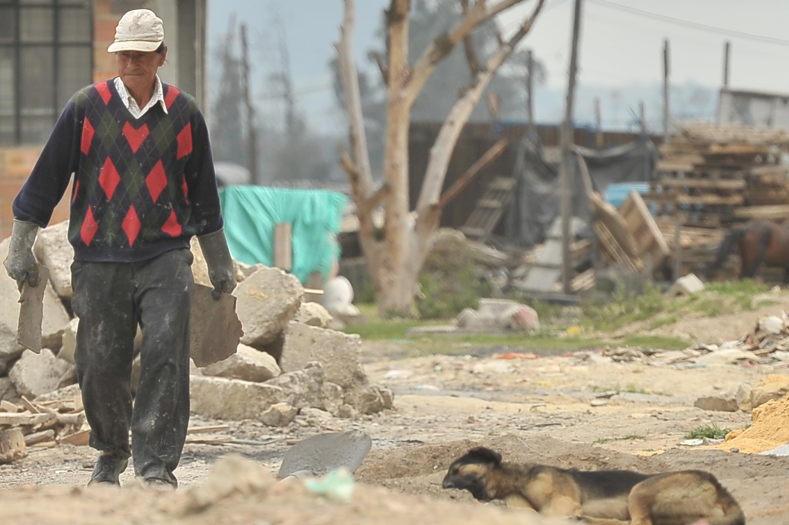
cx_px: 514
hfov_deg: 3.7
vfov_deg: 2.5
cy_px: 189
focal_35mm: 554
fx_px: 12133
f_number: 4.5
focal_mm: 180
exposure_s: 1/1000
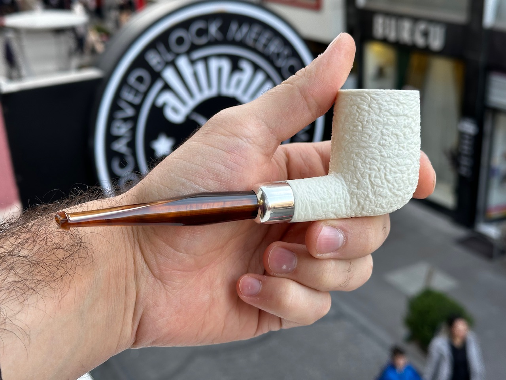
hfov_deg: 39.7
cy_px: 190
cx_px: 253
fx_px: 702
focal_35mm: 48
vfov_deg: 30.3
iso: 50
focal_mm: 6.86
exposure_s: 1/100
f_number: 1.78
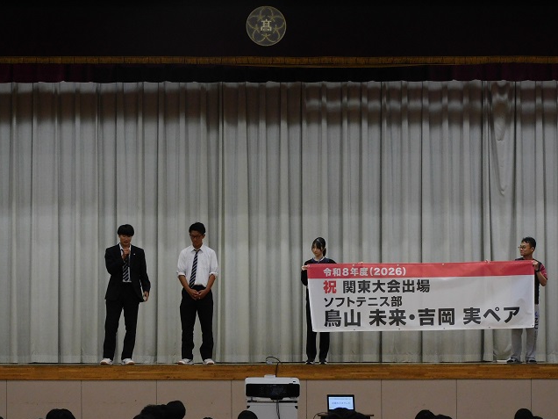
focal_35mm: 181
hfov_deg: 10.9
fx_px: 2918
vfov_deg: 8.2
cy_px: 210
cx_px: 280
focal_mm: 32.2
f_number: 5.3
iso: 400
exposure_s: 1/40
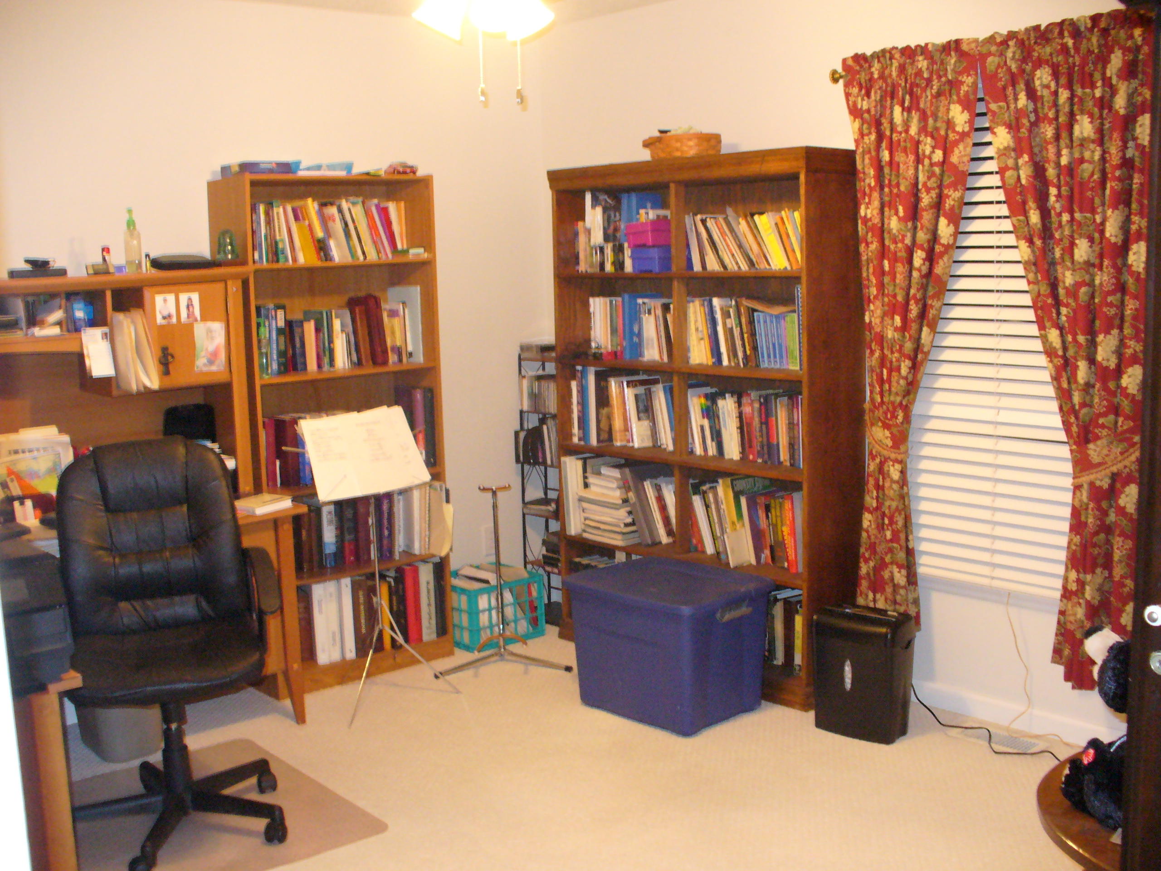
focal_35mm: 37
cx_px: 580
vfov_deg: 38.7
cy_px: 436
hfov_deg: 50.1
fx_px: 1241
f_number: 2.8
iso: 250
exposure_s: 1/8
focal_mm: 6.1
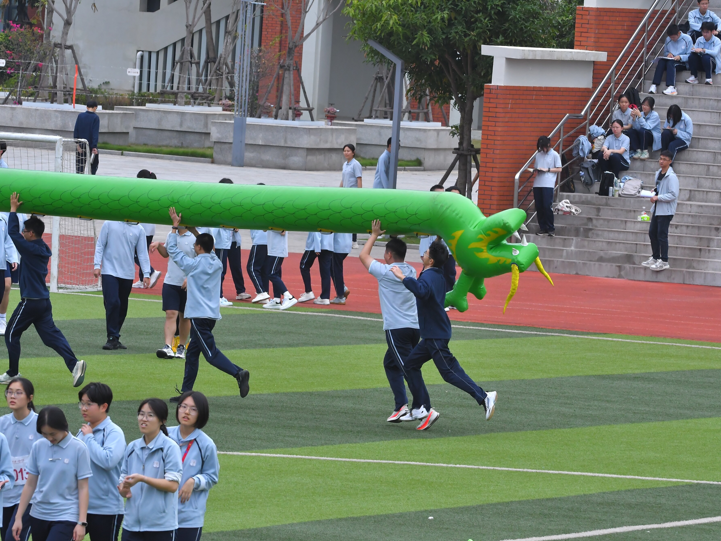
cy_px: 271
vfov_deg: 2.3
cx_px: 402
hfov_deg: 3.1
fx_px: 13539
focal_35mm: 650
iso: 1000
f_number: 13
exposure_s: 1/640
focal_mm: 400
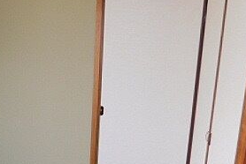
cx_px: 8
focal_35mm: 55
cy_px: 132
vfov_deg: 24.3
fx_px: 376
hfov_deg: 33.5
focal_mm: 4
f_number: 3
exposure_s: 1/60
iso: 125
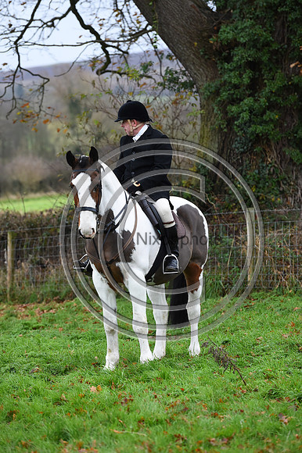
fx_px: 2268
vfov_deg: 11.4
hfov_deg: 7.6
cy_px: 226
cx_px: 151
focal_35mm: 180
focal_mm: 180
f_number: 5.6
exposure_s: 1/1000
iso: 2000
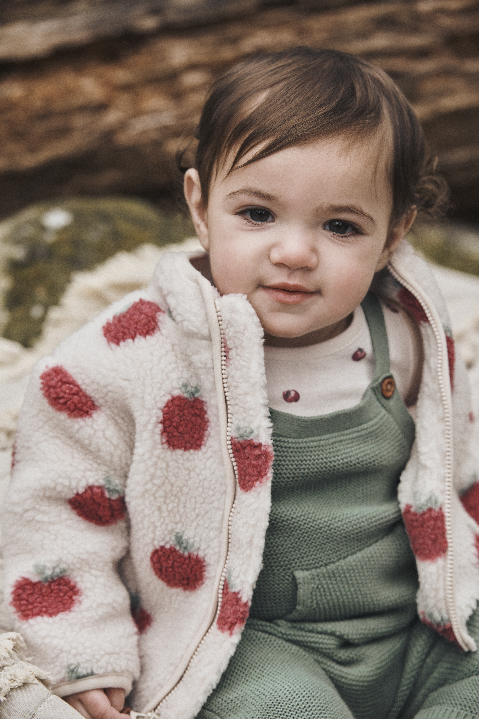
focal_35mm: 170
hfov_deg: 8.1
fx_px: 3393
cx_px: 240
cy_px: 360
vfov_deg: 12.1
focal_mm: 170
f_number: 5
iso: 640
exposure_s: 1/400
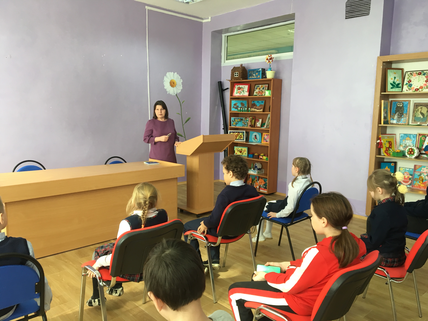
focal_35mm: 29
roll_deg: -0.8
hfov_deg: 61.7
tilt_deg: -5.0
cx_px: 214
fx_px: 359
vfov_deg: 48.2
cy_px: 160
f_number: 2.2
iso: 32
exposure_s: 1/33
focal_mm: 4.15
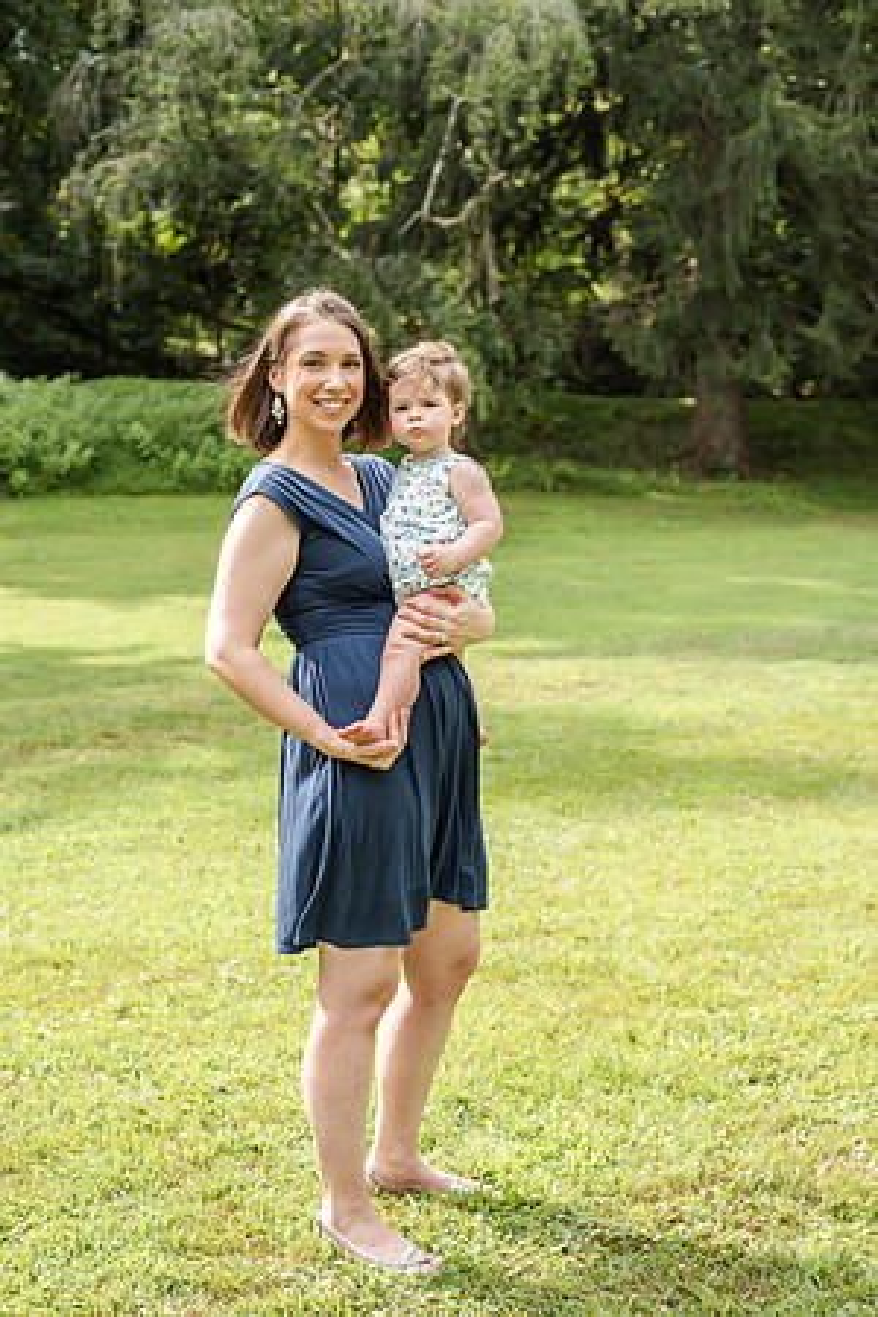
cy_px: 658
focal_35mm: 50
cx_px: 439
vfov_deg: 39.6
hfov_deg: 27.0
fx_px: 1829
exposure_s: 1/1250
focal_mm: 50
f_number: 4
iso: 400
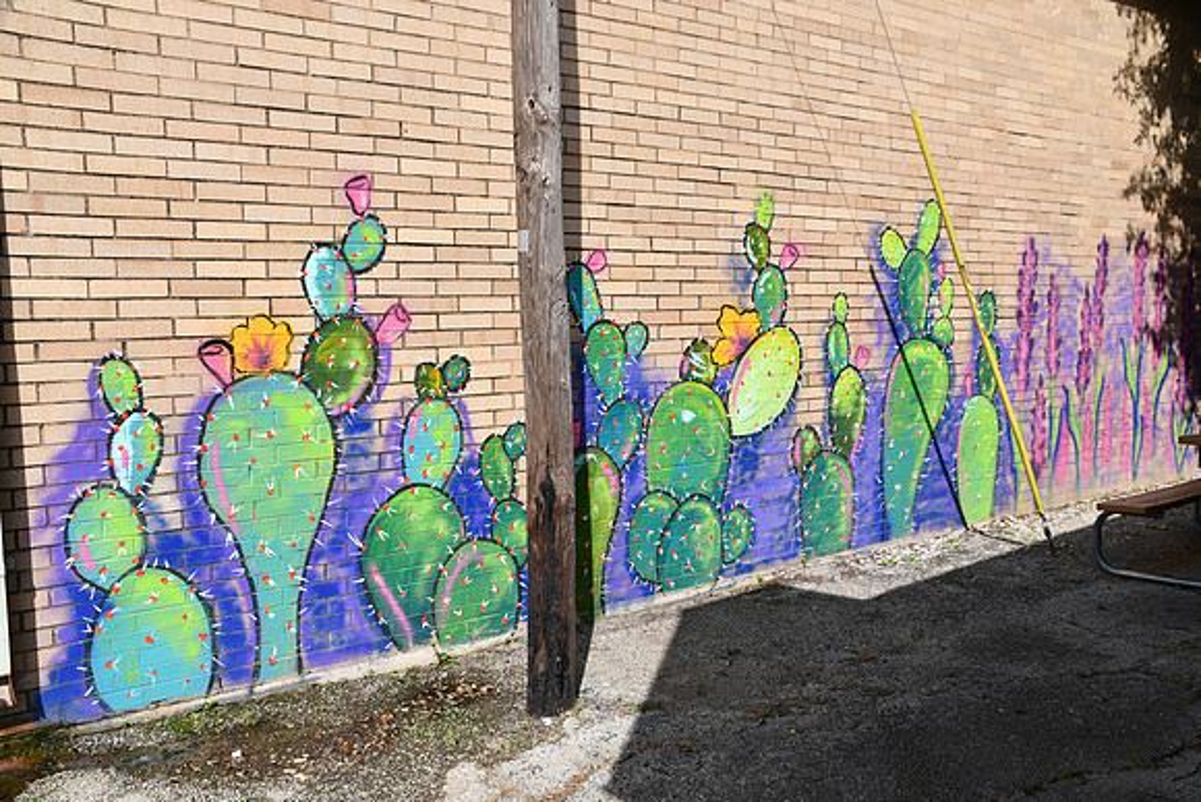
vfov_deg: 43.6
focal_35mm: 30
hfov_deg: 61.9
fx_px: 1001
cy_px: 401
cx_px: 600
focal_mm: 20
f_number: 9
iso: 100
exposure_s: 1/320
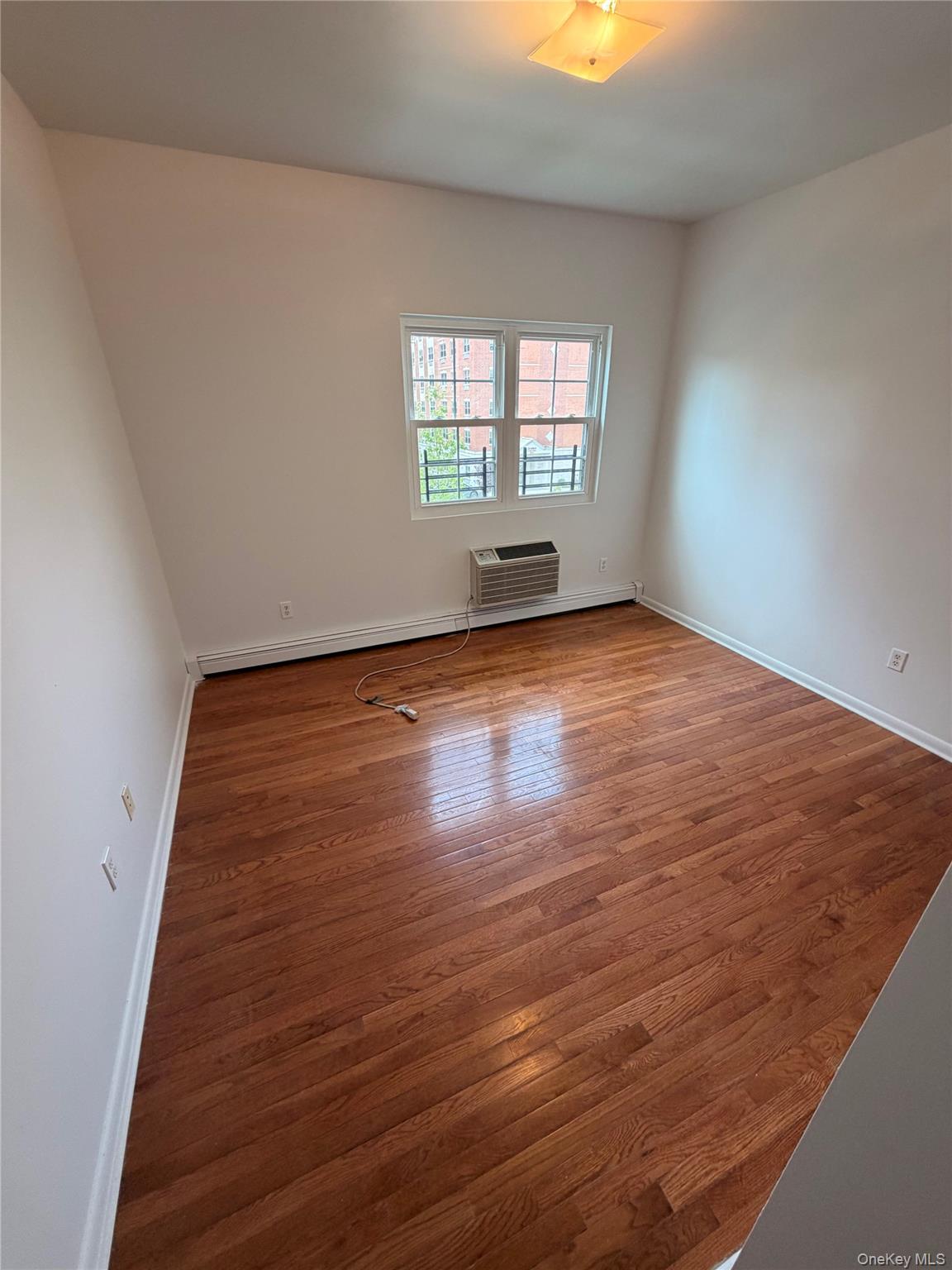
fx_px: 513
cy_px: 635
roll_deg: -0.7
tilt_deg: -23.3
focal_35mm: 14
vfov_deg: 102.1
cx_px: 476
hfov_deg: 85.7
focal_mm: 2.22
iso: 125
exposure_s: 1/121
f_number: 2.2
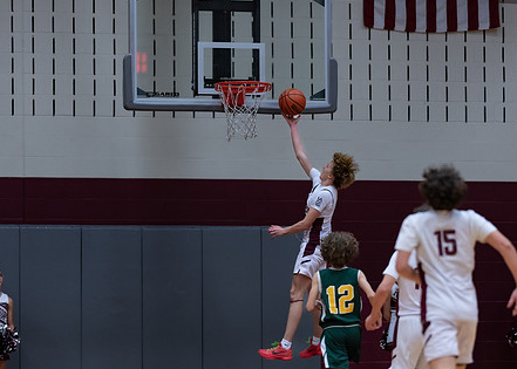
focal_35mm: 215
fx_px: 3157
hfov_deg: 9.4
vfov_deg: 6.7
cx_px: 271
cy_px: 245
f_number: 1.8
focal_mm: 135
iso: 1250
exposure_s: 1/1000
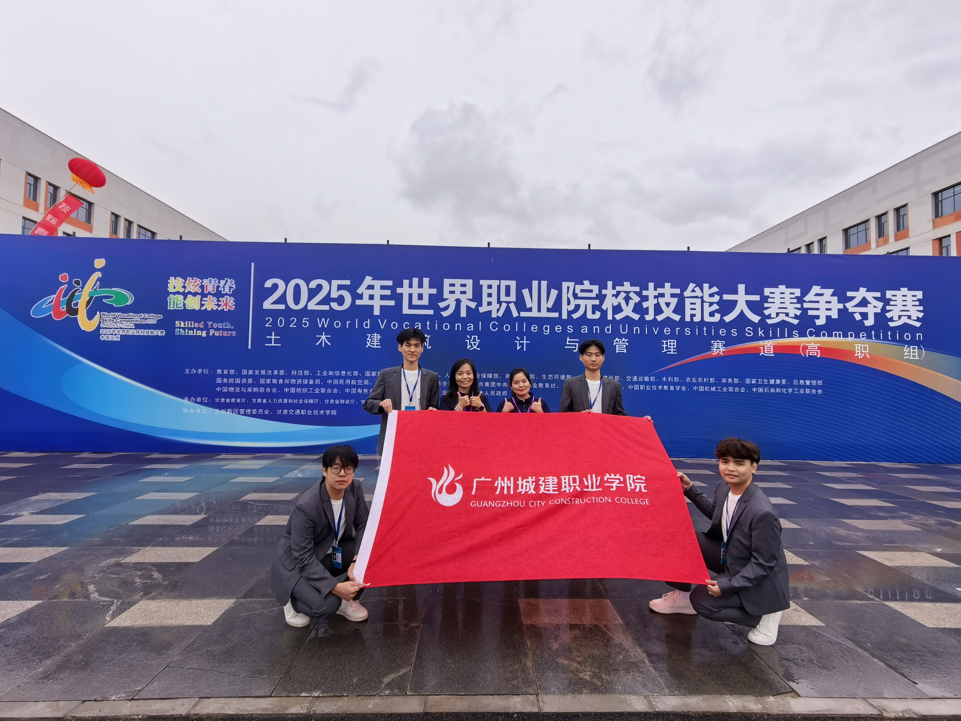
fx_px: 444
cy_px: 360
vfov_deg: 78.1
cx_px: 480
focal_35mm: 16
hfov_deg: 94.5
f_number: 2.2
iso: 50
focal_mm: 1.95
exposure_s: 1/623
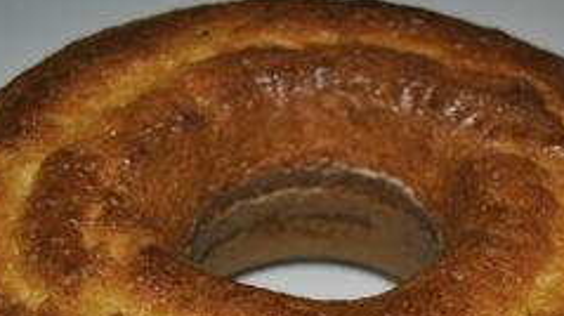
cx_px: 337
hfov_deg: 23.1
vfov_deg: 13.0
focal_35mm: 92
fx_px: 1375
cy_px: 315
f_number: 4.5
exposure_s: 1/125
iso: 100
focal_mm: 34
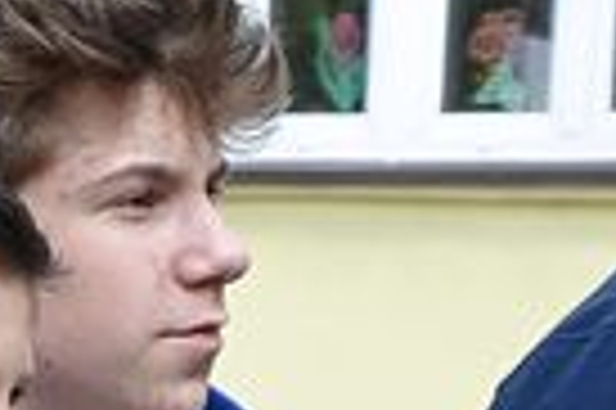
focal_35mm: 483
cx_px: -1102
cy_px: 782
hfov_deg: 4.2
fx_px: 8255
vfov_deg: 2.8
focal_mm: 52
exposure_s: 1/400
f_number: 10
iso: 500
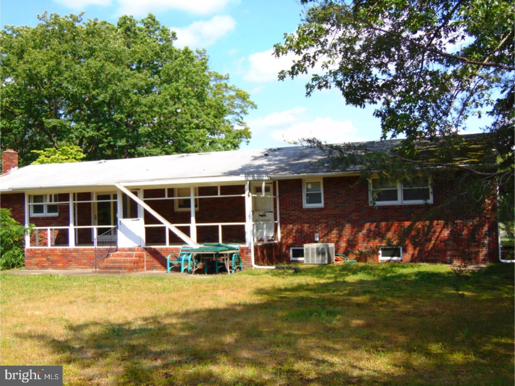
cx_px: 258
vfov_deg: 34.3
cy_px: 193
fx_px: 625
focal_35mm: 42
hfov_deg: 44.8
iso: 80
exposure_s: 1/500
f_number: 8.7
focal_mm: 7.6
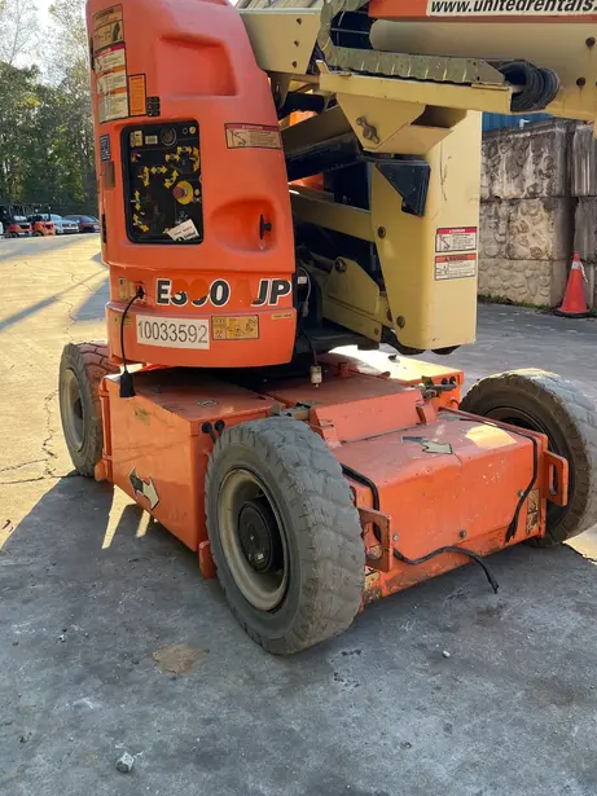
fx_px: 713
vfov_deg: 58.0
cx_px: 326
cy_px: 326
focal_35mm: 31
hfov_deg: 45.4
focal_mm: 5.1
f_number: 1.6
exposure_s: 1/277
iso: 50
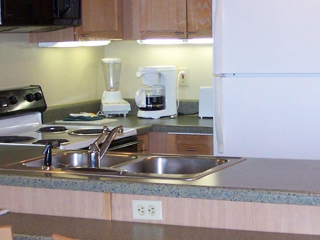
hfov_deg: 21.8
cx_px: 174
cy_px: 104
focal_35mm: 90
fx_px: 832
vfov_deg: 16.4
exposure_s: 1/60
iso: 140
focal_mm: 6.3
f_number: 2.8
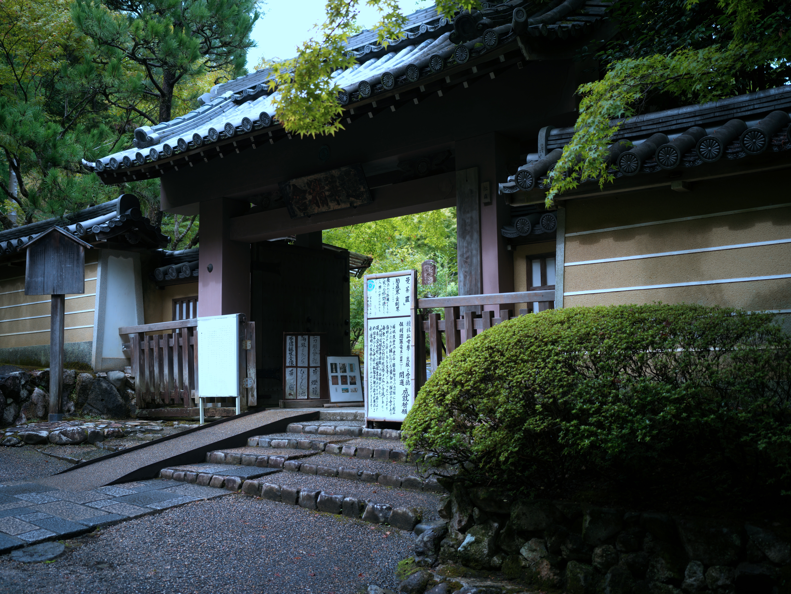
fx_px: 800
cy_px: 297
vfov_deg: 40.7
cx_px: 396
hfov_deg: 52.6
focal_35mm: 35
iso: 100
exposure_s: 1/160
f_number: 4
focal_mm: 45
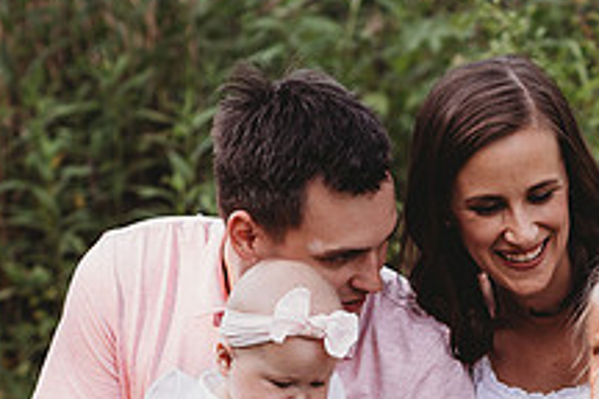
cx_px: 486
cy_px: 468
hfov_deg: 8.0
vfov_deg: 5.3
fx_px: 4259
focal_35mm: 256
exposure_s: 1/200
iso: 100
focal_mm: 85
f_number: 2.8
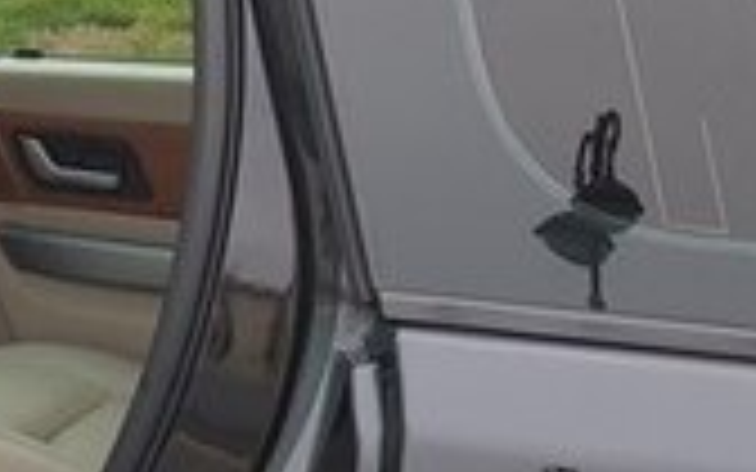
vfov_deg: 12.0
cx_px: -522
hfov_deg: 16.7
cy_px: 443
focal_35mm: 108
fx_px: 2225
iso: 80
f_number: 1.7
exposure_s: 1/100
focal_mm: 4.2
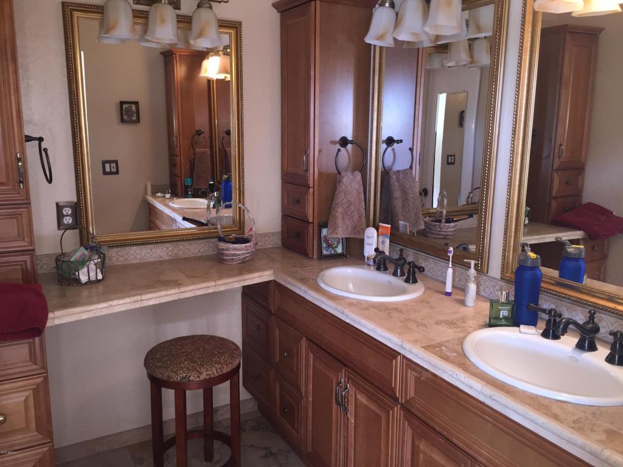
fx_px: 522
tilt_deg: -10.5
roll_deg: -1.8
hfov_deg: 61.7
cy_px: 234
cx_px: 312
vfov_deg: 48.2
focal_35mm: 29
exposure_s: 1/30
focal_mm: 4.15
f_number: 2.2
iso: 100
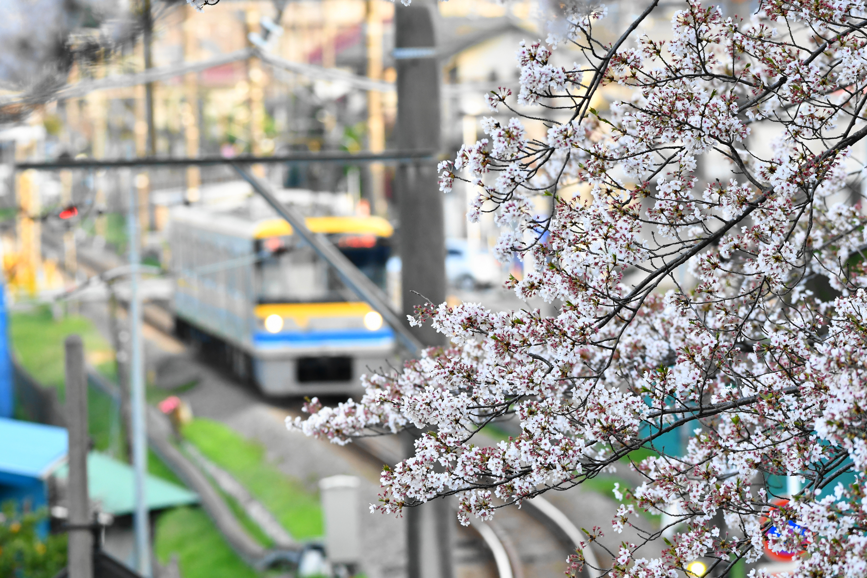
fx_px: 8669
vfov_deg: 3.8
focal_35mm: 360
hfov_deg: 5.7
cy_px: 289
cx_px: 434
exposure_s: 1/400
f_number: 5.6
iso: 1600
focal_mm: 240
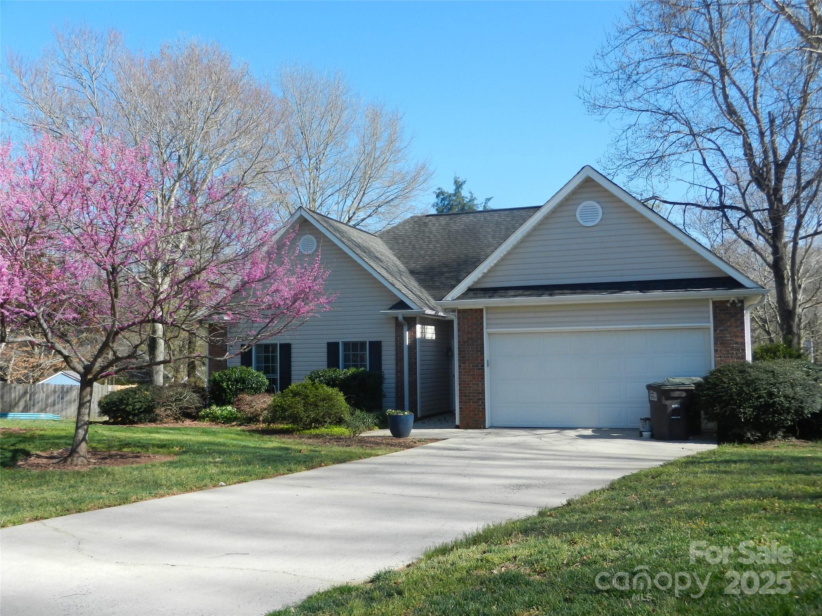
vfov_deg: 42.9
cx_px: 411
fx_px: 784
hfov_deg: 55.4
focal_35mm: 33
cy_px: 308
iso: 160
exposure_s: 1/800
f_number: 3.8
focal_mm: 5.9
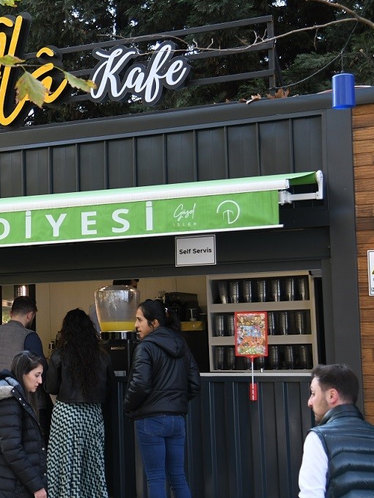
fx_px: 1368
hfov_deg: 15.0
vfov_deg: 20.6
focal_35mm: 95
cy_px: 232
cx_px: -81
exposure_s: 1/400
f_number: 4
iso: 800
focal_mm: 48
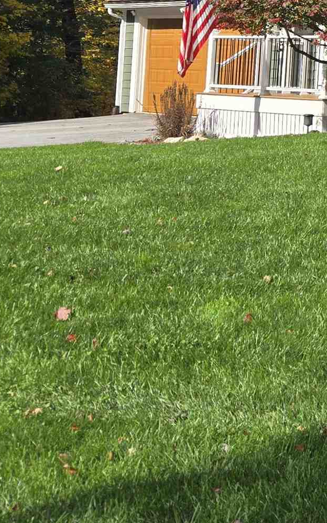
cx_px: 680
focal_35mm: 75
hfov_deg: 14.2
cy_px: 25
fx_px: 1070
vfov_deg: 26.3
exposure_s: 1/1179
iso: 25
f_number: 1.8
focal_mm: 5.4
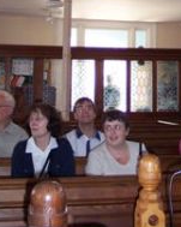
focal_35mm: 88
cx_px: 110
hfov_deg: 17.4
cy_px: -29
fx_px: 590
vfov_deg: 20.6
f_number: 2.8
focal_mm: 8
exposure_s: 1/30
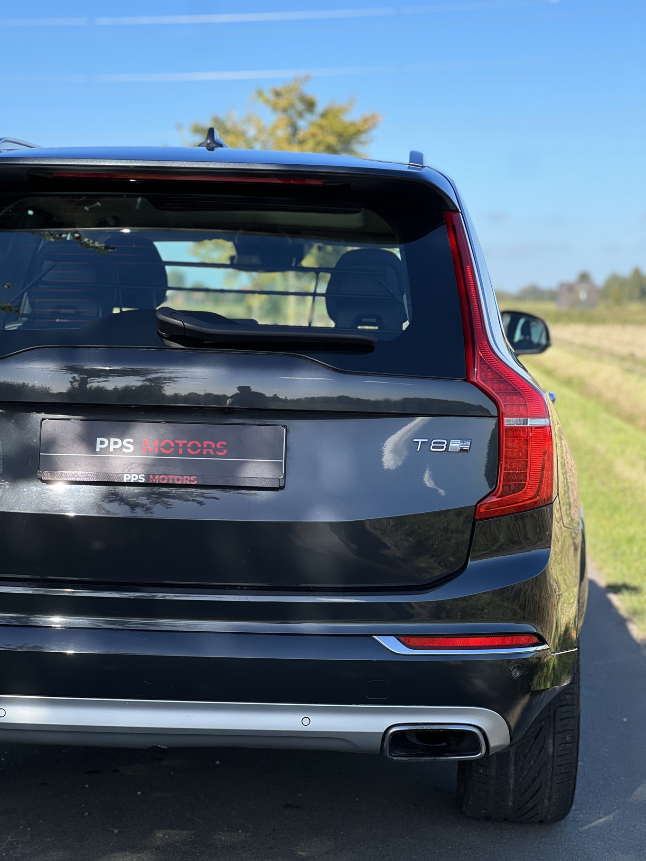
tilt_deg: -3.8
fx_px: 1916
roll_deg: -0.2
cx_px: 323
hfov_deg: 19.1
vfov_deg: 25.3
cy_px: 430
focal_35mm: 77
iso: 32
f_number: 2.8
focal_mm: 9
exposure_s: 1/309
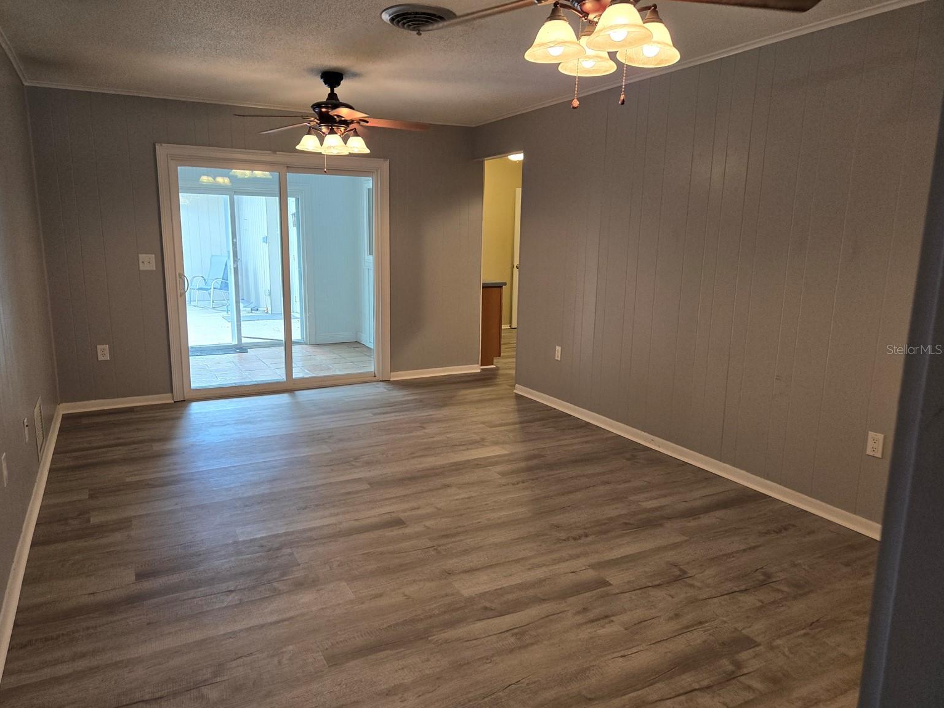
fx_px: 655
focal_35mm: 24
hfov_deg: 71.6
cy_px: 349
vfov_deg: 56.8
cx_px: 452
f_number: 1.8
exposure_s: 1/120
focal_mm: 5.4
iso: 200
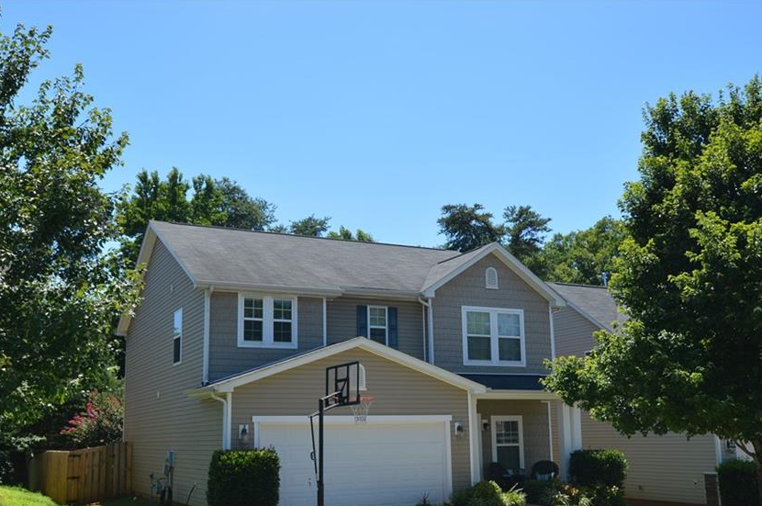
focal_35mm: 37
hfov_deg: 51.9
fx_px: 782
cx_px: 385
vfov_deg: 35.7
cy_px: 309
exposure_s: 1/250
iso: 100
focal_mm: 20
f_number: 8
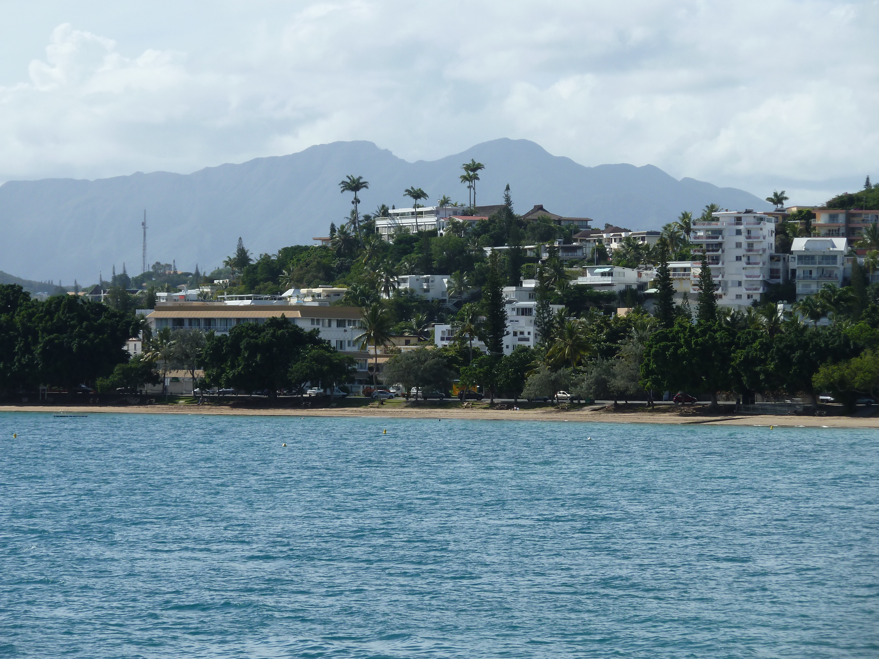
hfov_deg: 12.5
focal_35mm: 158
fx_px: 4012
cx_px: 440
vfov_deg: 9.4
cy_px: 330
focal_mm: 25.9
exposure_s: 1/400
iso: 80
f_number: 5.6
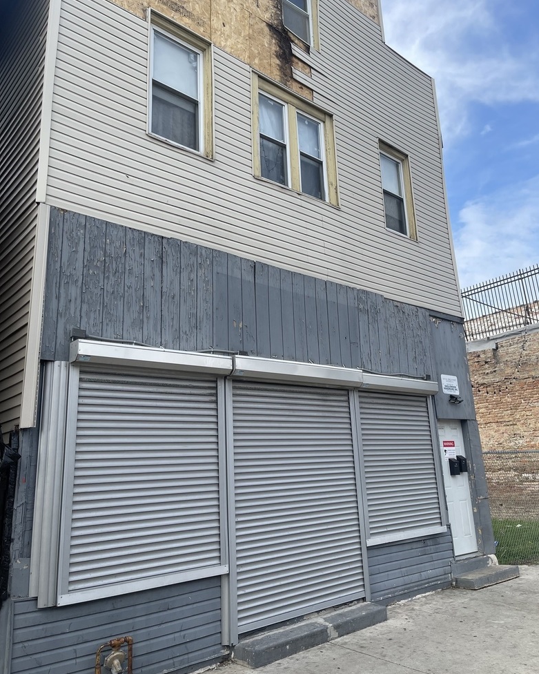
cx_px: 279
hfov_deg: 53.2
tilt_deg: +15.8
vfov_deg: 64.0
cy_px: 318
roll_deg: +3.4
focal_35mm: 27
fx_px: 538
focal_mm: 5.1
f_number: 1.6
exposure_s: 1/1618
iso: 32
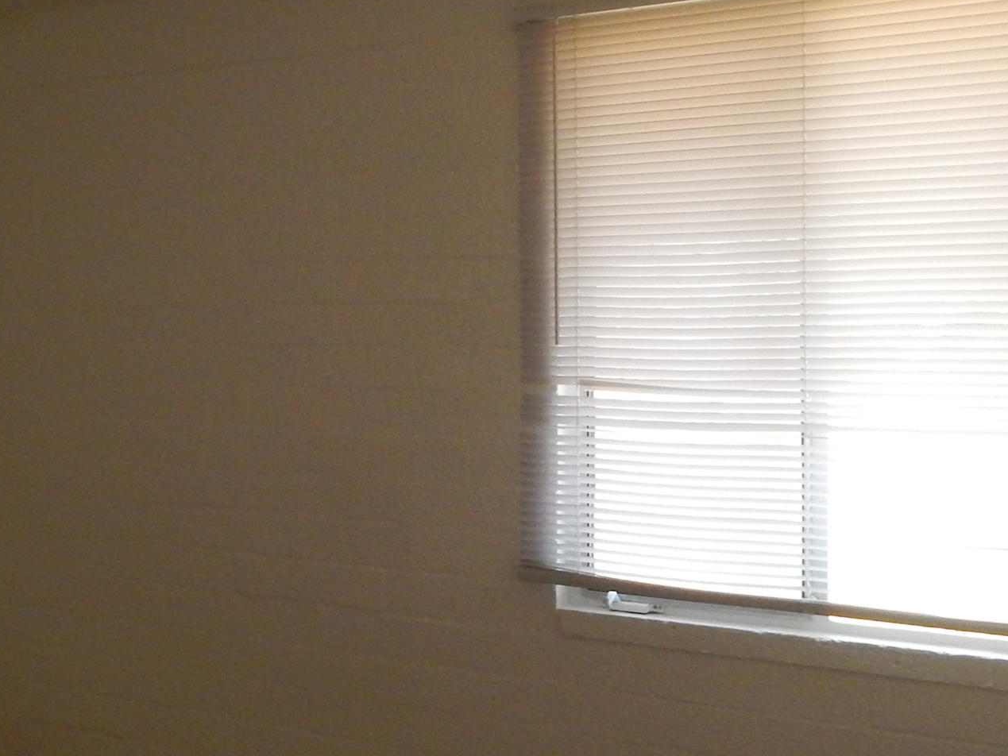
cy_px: 303
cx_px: 15
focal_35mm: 52
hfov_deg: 33.8
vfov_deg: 28.0
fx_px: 1514
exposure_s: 1/250
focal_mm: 4
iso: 400
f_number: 3
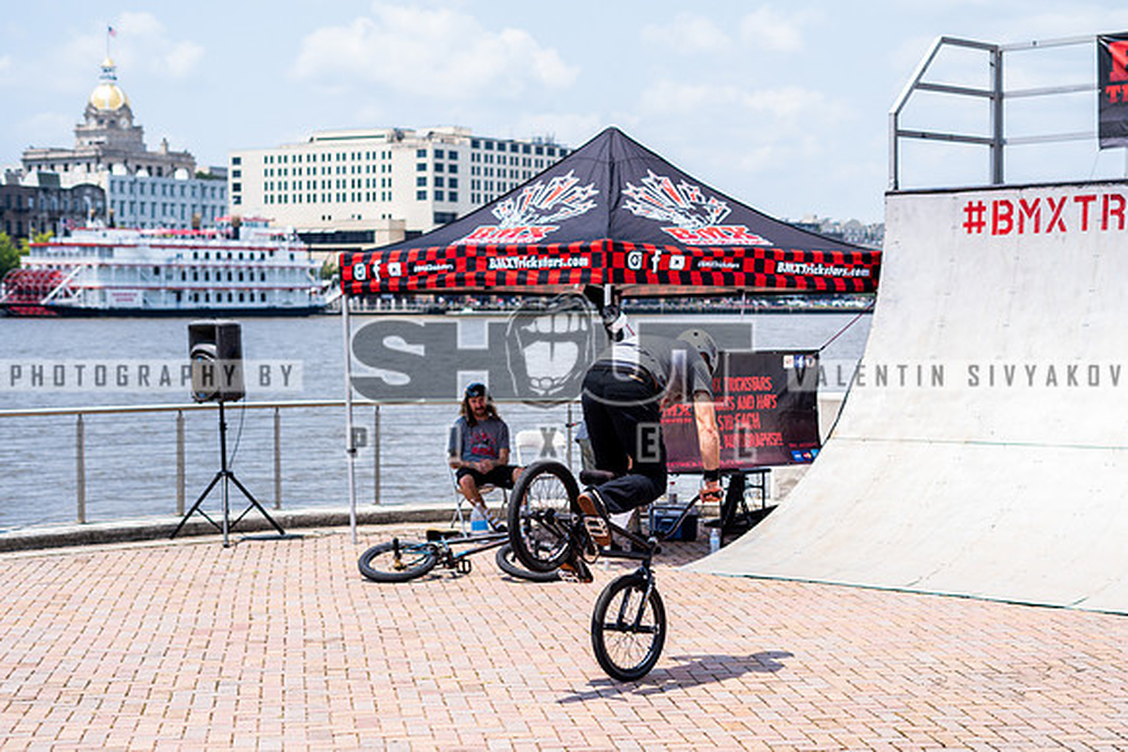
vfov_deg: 21.3
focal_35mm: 64
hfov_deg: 31.4
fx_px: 2003
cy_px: 452
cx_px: 687
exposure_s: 1/800
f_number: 3.2
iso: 50
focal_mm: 50
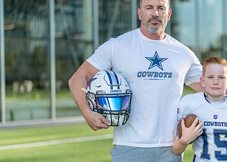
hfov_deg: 22.7
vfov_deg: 16.4
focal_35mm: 87
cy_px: 104
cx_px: 170
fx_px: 561
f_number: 1.2
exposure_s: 1/2500
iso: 100
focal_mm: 50
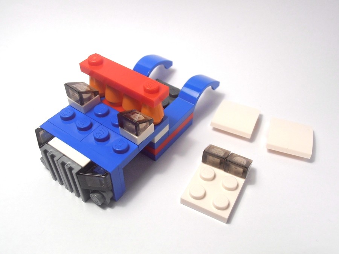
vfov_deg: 38.7
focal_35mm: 37
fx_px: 362
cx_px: 170
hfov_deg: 50.1
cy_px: 127
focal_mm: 6.61
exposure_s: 1/100
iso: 80
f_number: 3.9
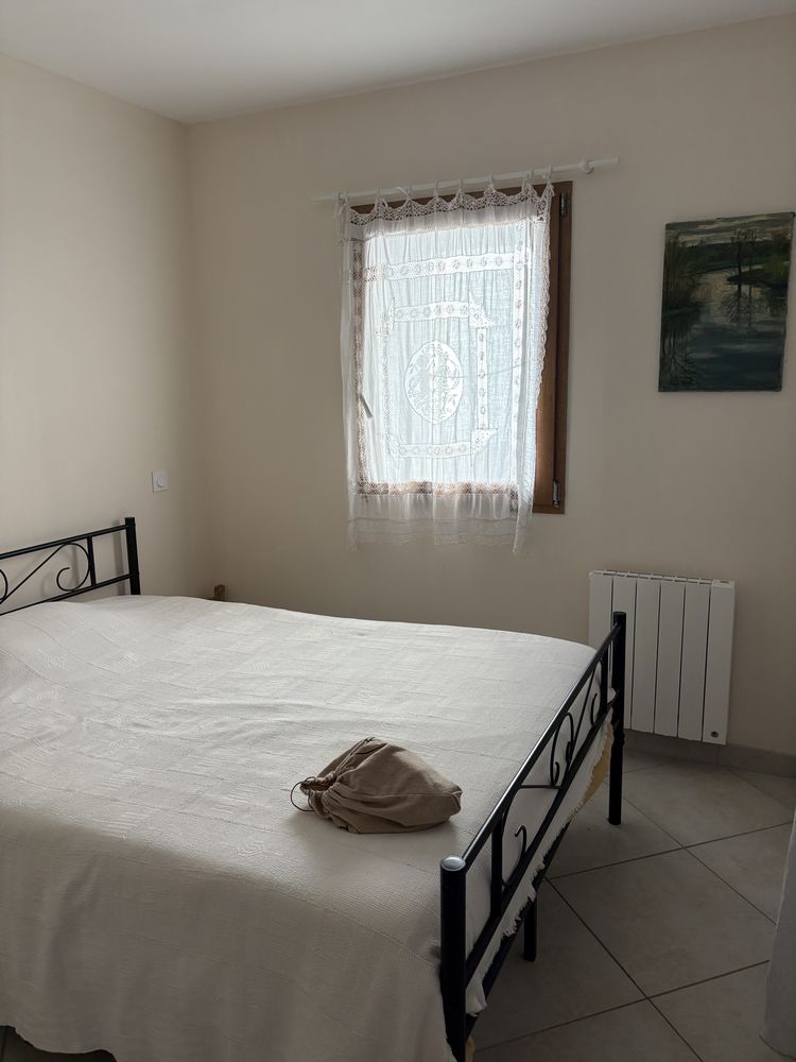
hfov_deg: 53.1
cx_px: 398
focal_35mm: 26
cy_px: 531
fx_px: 797
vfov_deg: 67.3
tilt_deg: -9.6
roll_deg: +1.5
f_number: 1.6
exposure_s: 1/119
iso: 125
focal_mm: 5.96
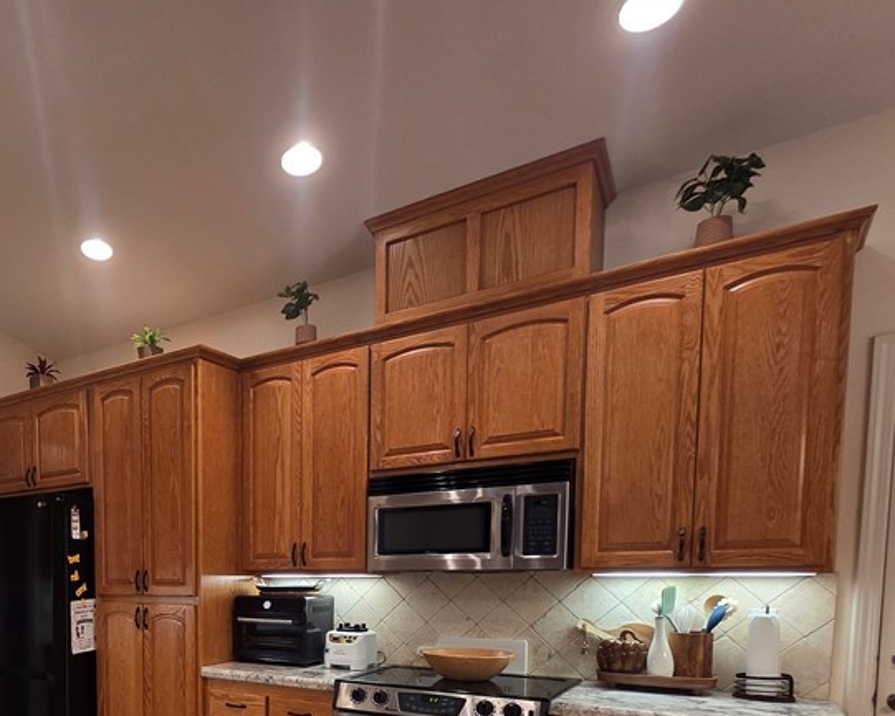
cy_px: 613
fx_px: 636
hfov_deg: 62.1
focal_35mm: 24
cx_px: 136
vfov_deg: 53.2
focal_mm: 2.2
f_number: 2.2
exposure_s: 1/60
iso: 200
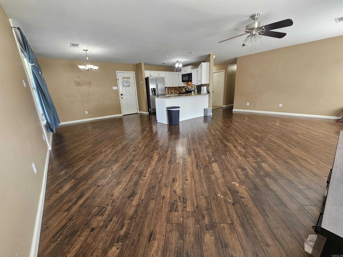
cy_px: 128
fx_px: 129
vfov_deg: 89.9
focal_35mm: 13
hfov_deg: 106.2
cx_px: 172
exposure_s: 1/60
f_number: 2.2
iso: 125
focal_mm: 2.2
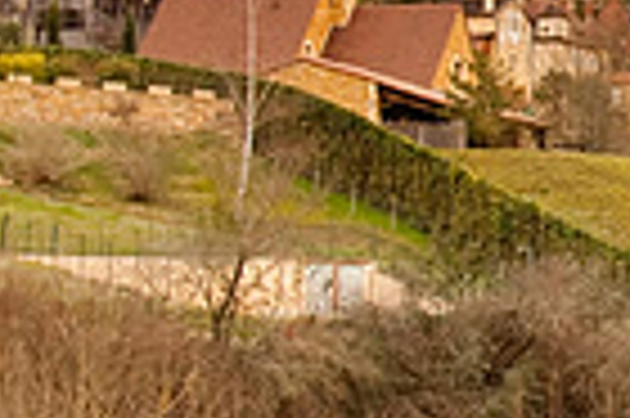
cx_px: 1292
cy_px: 52
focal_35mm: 149
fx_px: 2604
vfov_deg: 9.2
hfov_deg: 12.1
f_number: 9.5
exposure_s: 1/90
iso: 200
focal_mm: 24
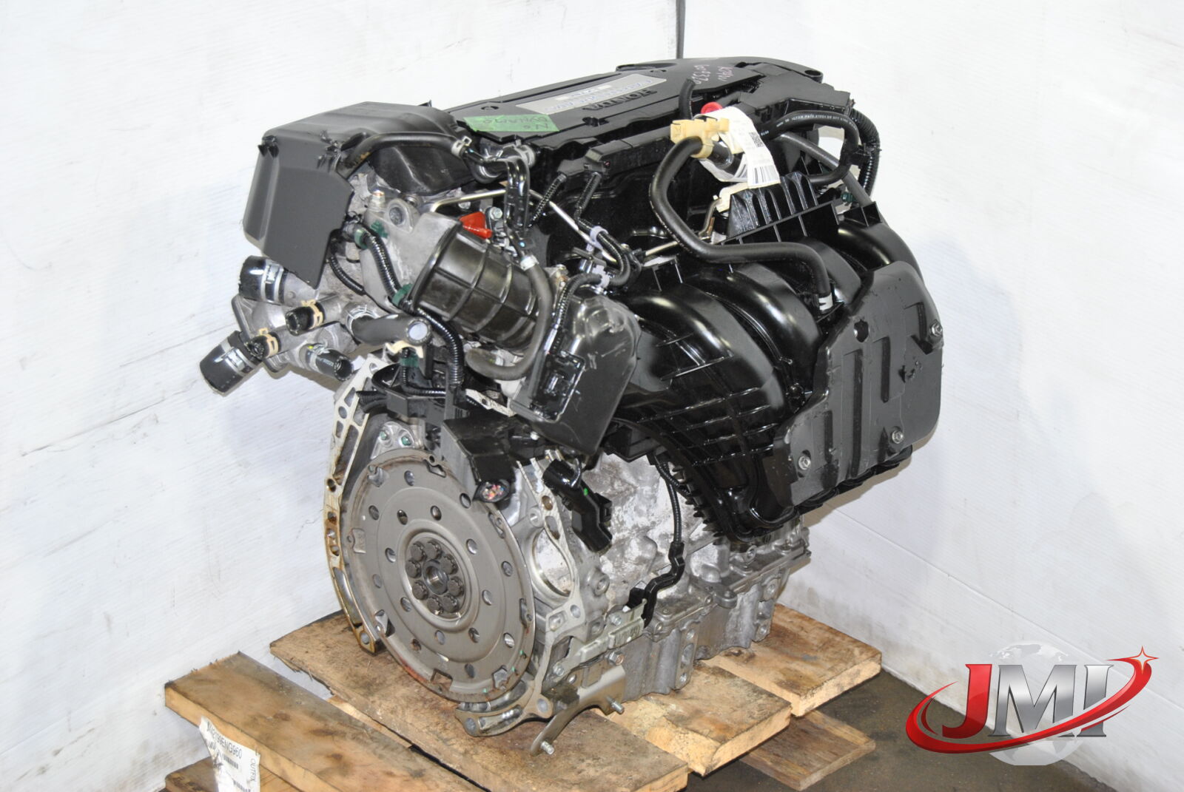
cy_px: 396
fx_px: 2223
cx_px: 592
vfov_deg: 20.2
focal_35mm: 68
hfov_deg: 29.8
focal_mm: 45
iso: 400
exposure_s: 1/60
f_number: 5.3
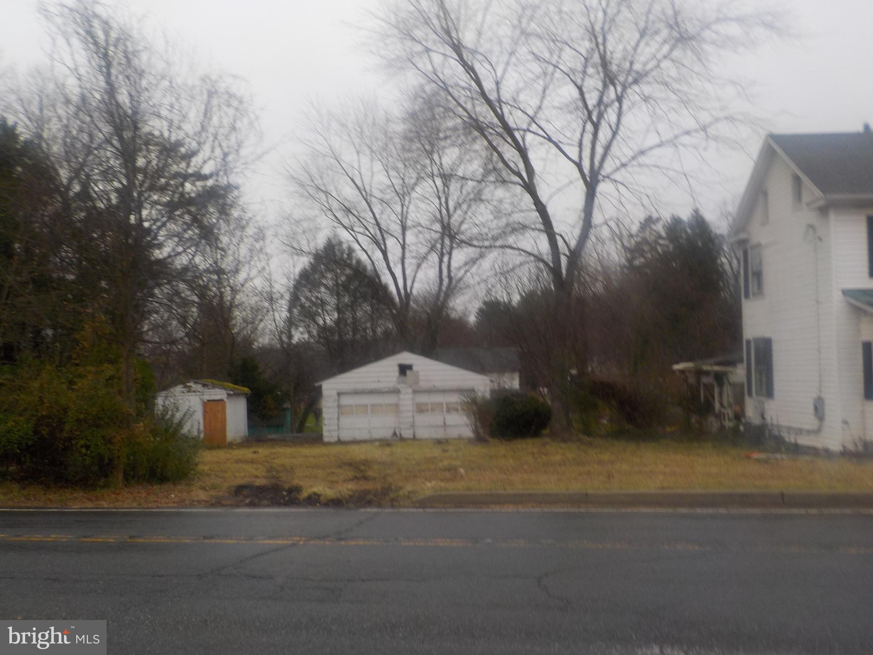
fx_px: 757
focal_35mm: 30
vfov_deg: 46.8
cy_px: 328
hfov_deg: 60.0
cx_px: 436
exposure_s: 1/100
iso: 125
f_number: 3.3
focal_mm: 4.1
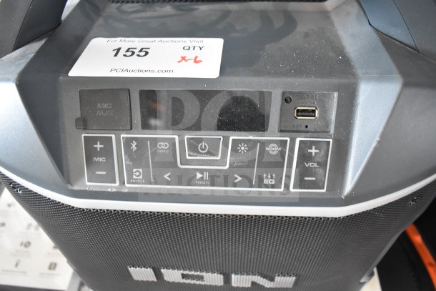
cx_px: 218
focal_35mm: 27
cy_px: 146
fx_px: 327
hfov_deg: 67.4
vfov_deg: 48.0
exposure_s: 1/30
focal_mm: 18
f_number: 3.5
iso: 2500
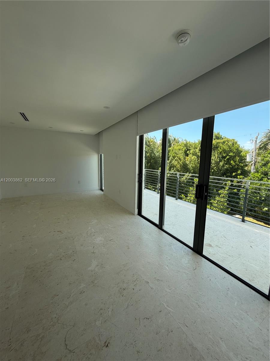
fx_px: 146
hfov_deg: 85.7
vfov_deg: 102.1
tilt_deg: -9.9
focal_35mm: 14
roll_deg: -0.5
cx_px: 135
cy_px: 180
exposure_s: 1/316
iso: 50
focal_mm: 2.22
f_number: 2.2
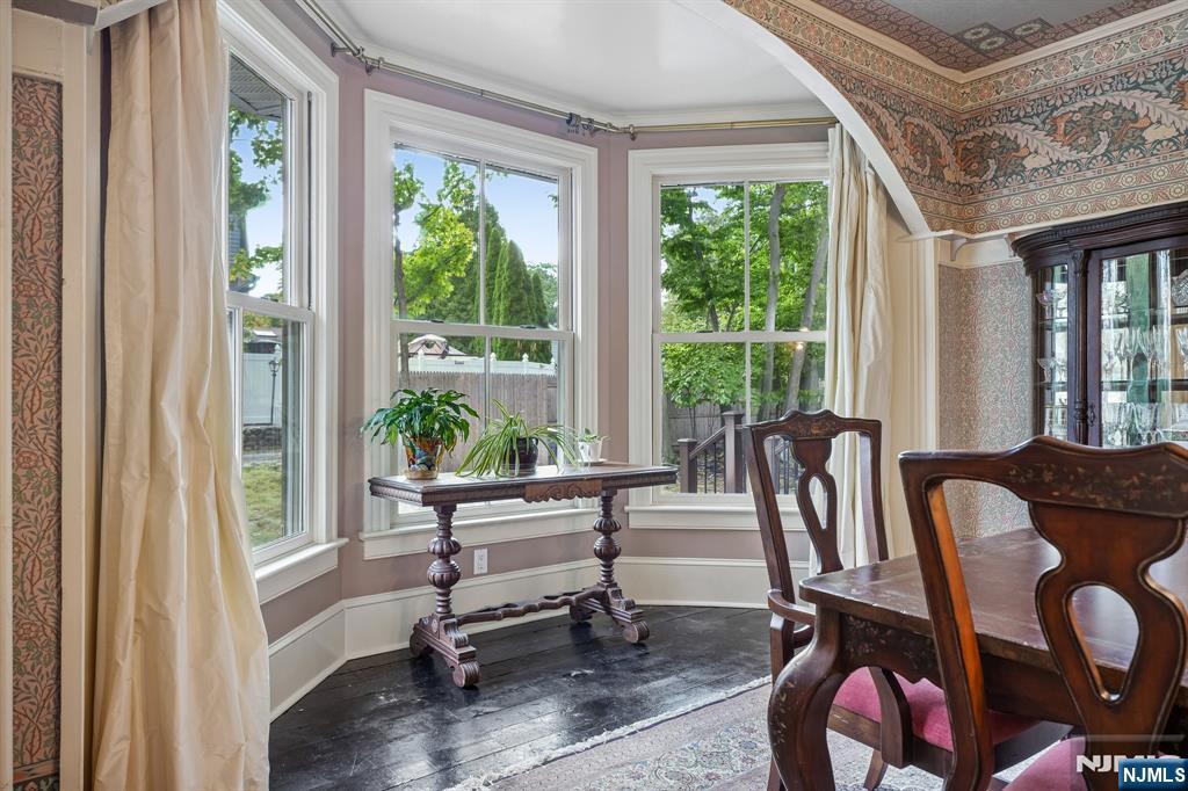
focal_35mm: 22
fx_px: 716
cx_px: 594
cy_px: 396
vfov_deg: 57.9
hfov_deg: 79.4
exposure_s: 1/4
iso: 200
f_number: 8
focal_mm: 21.7
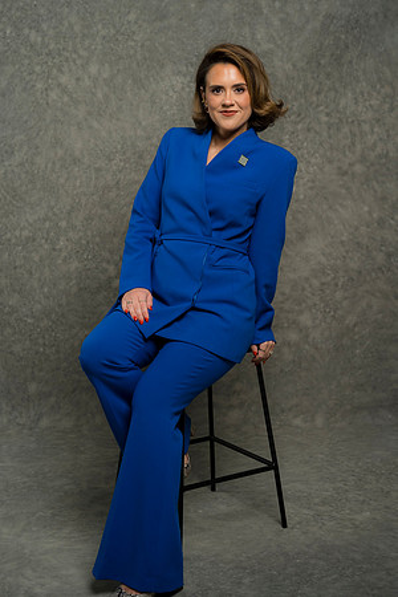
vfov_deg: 36.2
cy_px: 298
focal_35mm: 55
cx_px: 199
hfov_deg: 24.6
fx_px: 912
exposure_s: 1/160
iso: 125
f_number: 4
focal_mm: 55
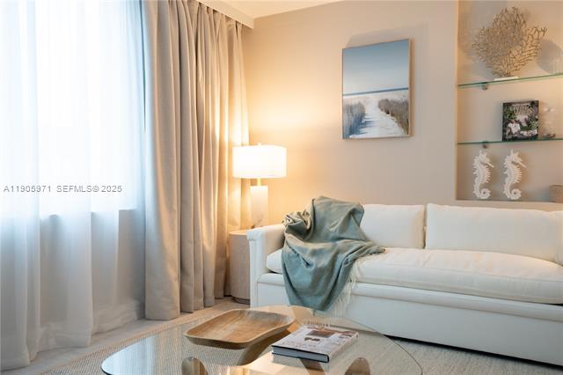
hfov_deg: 58.7
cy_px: 188
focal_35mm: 32
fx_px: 500
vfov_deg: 41.1
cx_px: 282
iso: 200
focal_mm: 32
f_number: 5.6
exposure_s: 1/40
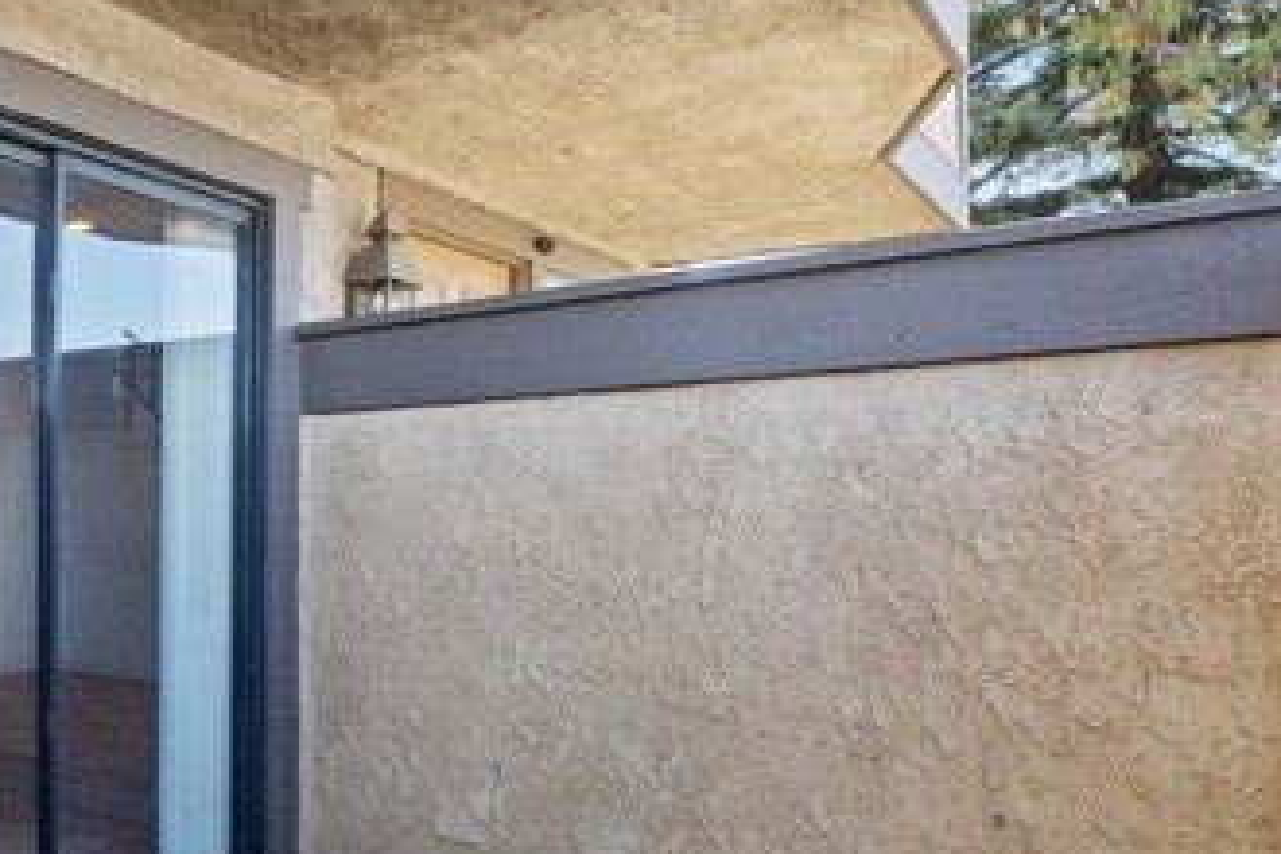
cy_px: 530
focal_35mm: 31
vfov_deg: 42.0
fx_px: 1103
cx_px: 361
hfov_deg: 58.0
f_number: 8
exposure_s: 1/80
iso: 640
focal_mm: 16
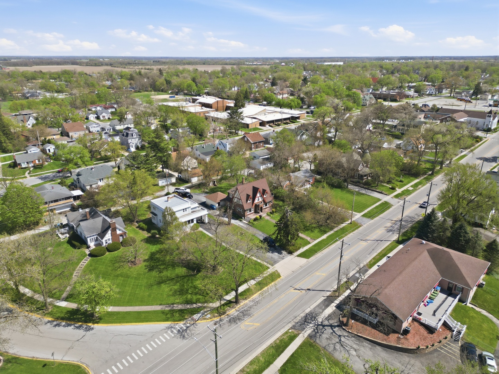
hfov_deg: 71.6
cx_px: 250
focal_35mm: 24
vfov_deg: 56.8
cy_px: 187
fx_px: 346
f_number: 1.7
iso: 120
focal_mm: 6.7
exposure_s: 1/2500
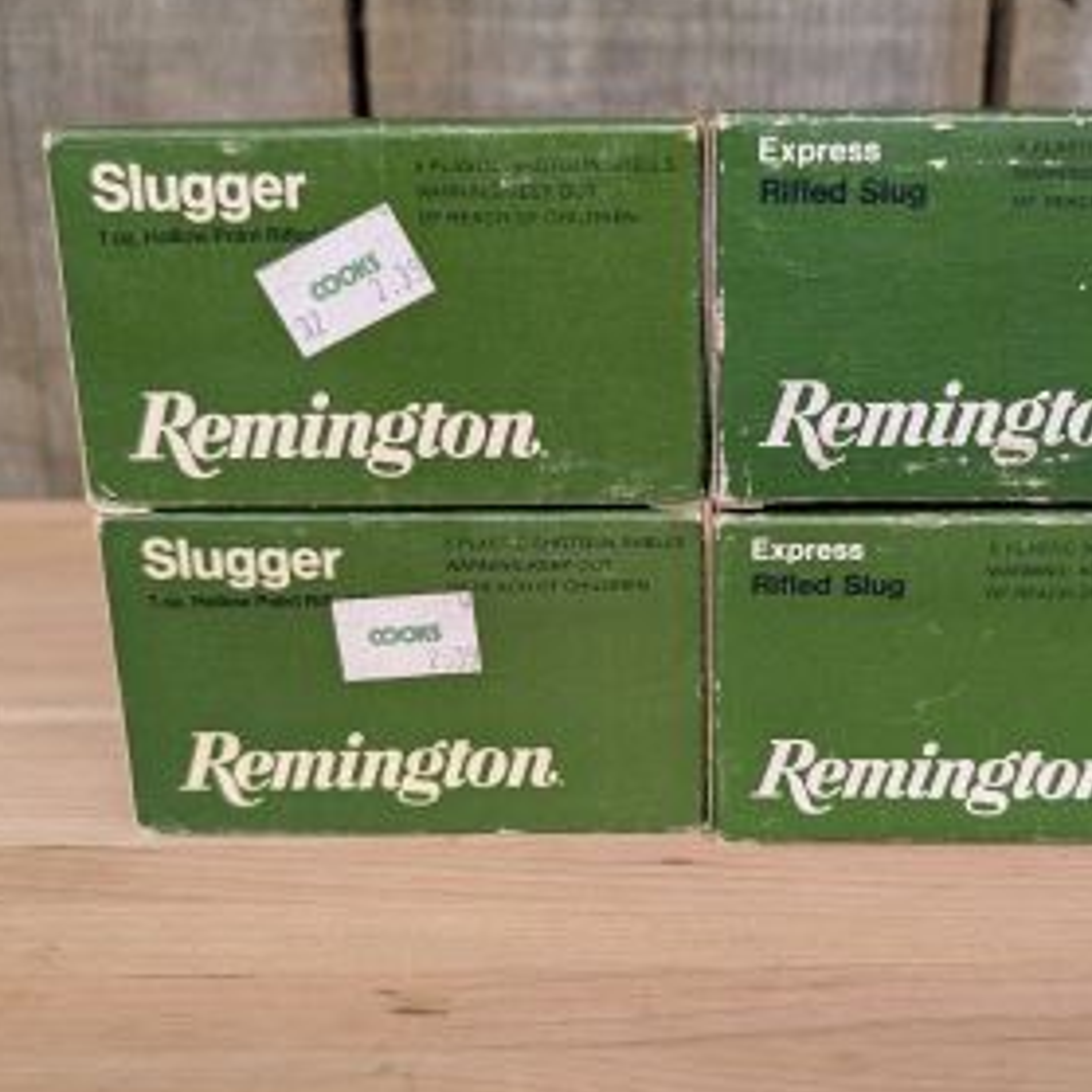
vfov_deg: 43.9
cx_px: 708
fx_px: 1356
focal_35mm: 38
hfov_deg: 43.4
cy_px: 548
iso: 115
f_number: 1.68
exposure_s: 1/30
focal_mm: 6.9
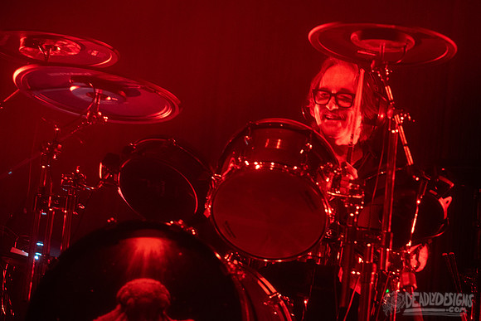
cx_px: 290
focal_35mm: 151
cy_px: 128
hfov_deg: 13.6
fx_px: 2012
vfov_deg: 9.1
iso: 2500
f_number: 3.2
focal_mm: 125
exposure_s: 1/160
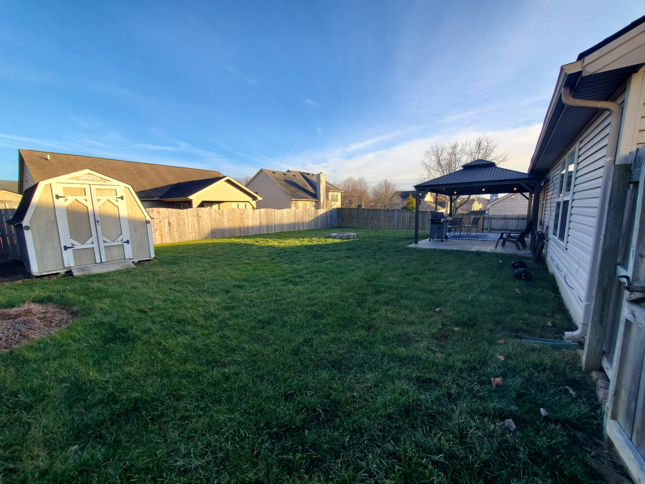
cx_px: 322
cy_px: 242
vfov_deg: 89.9
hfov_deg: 106.2
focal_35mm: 13
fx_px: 242
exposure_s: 1/343
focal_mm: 1.8
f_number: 2.2
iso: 50
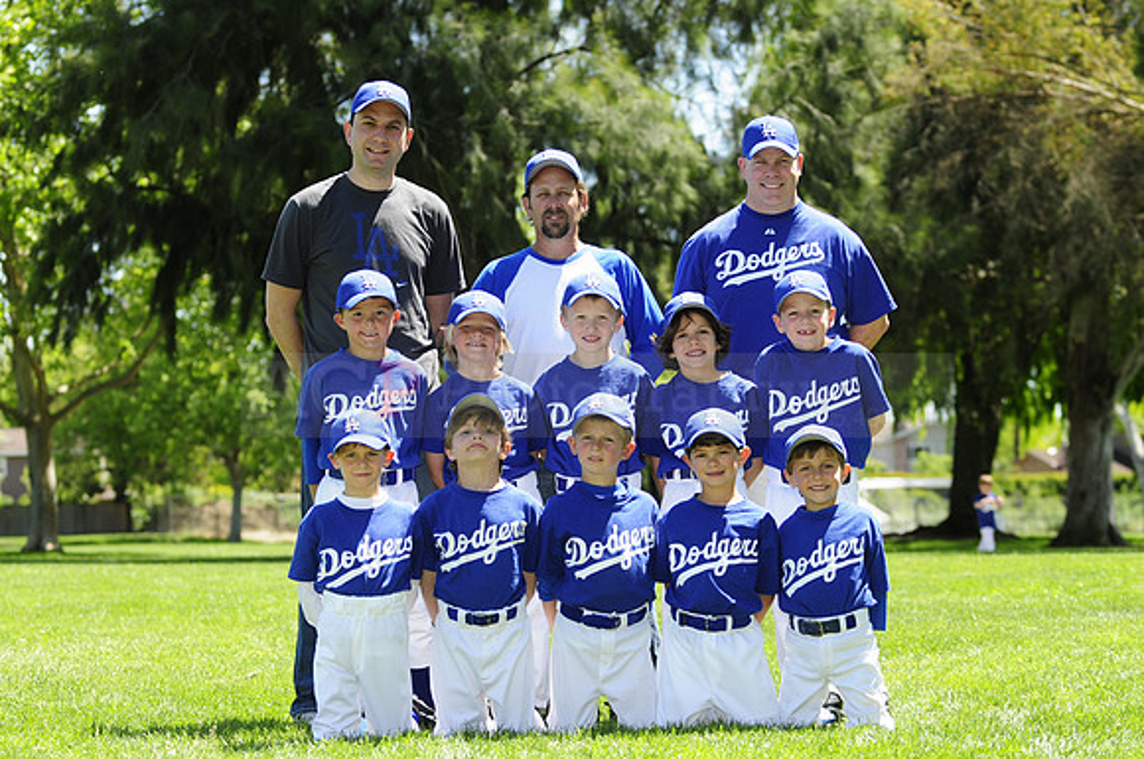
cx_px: 572
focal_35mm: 112
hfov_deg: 18.2
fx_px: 3570
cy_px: 380
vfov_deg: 12.1
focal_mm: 75
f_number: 4
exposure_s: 1/640
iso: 200
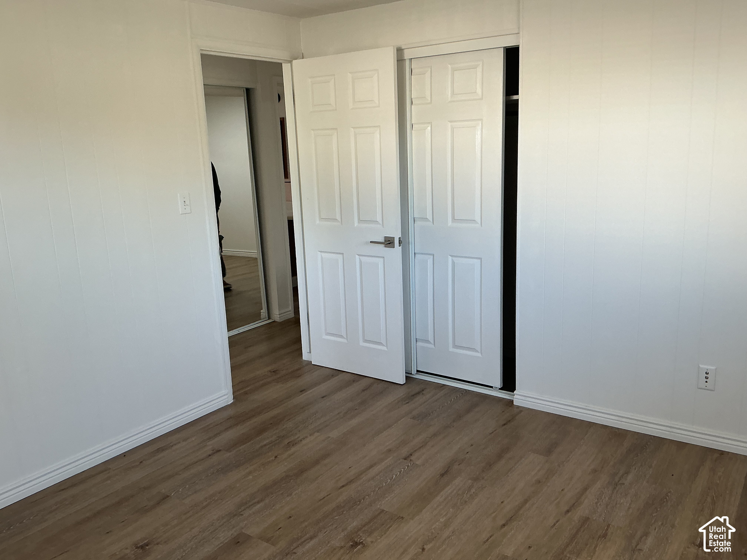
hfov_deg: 61.7
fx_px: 626
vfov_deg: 48.2
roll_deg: +1.8
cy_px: 280
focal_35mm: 29
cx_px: 374
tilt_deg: -13.3
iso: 50
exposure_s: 1/60
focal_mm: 3
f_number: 1.8
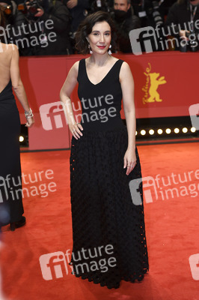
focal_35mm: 70
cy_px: 150
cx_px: 100
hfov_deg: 19.4
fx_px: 581
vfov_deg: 28.9
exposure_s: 1/400
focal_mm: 70
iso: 800
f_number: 3.5
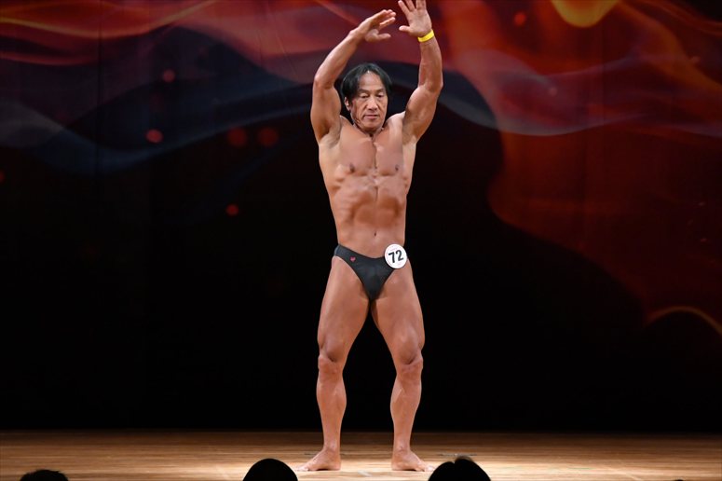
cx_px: 361
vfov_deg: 5.7
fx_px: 4811
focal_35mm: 240
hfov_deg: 8.6
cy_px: 240
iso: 4000
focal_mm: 160
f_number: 5.6
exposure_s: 1/400
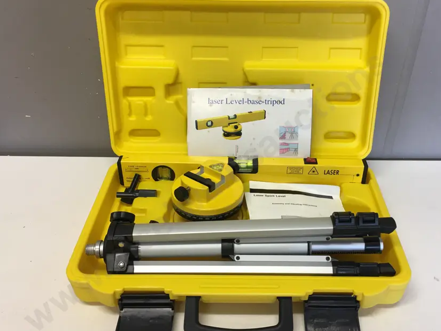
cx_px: 247
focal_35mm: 36
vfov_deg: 39.7
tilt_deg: -32.6
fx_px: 459
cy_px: 162
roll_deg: -2.1
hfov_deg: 51.2
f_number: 2.2
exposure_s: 1/33
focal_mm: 4.15
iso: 32
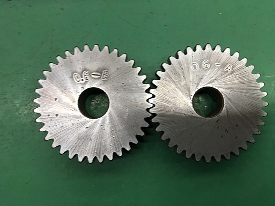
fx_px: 230
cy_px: 103
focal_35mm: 29
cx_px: 138
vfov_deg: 48.2
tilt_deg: -88.0
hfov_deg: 61.7
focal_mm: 4.15
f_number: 2.2
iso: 64
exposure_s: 1/30
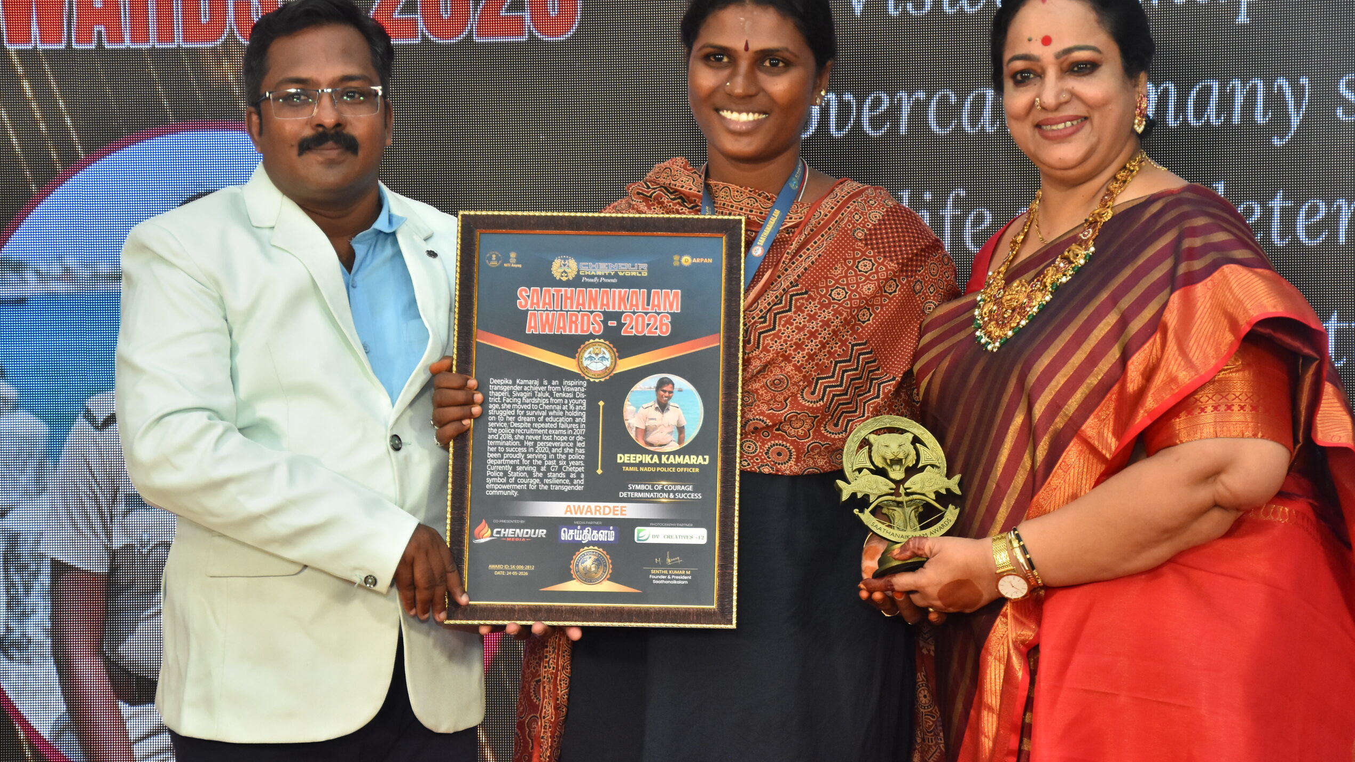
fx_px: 3988
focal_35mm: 111
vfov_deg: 10.9
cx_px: 675
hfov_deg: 19.3
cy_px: 336
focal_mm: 70
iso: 2000
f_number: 5.6
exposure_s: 1/160
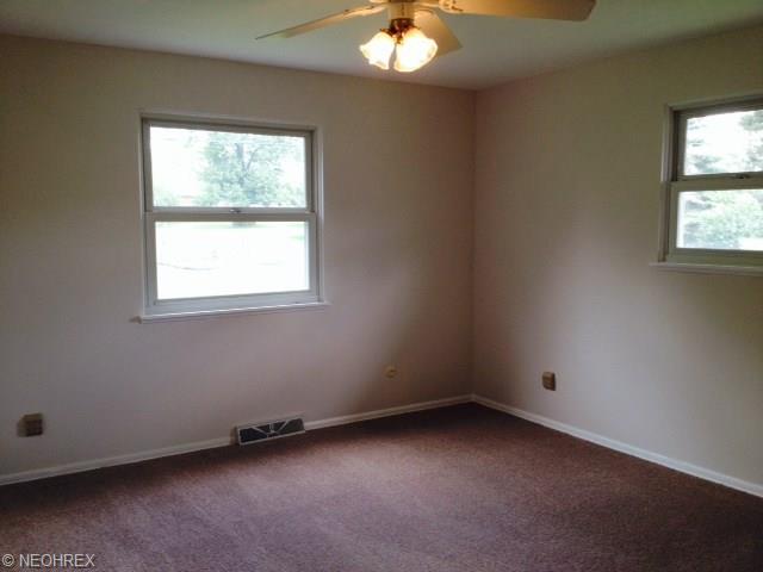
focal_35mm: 35
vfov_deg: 40.7
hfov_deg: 52.6
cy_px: 286
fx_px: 771
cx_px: 382
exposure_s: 1/40
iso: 50
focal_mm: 4.28
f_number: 2.4
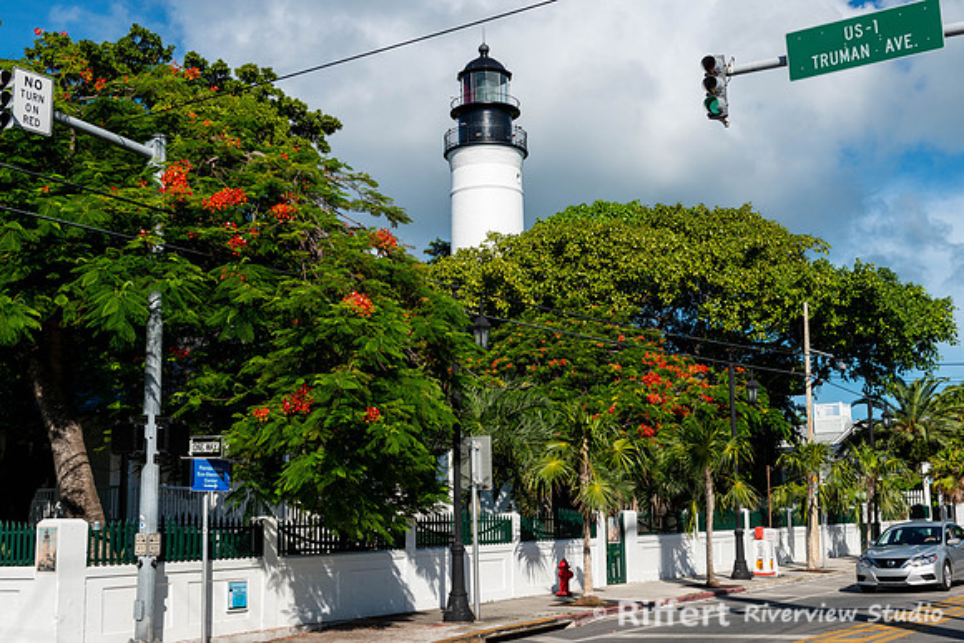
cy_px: 322
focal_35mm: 46
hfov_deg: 42.7
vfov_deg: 29.2
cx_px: 482
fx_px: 1234
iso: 100
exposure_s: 1/250
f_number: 10
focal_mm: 45
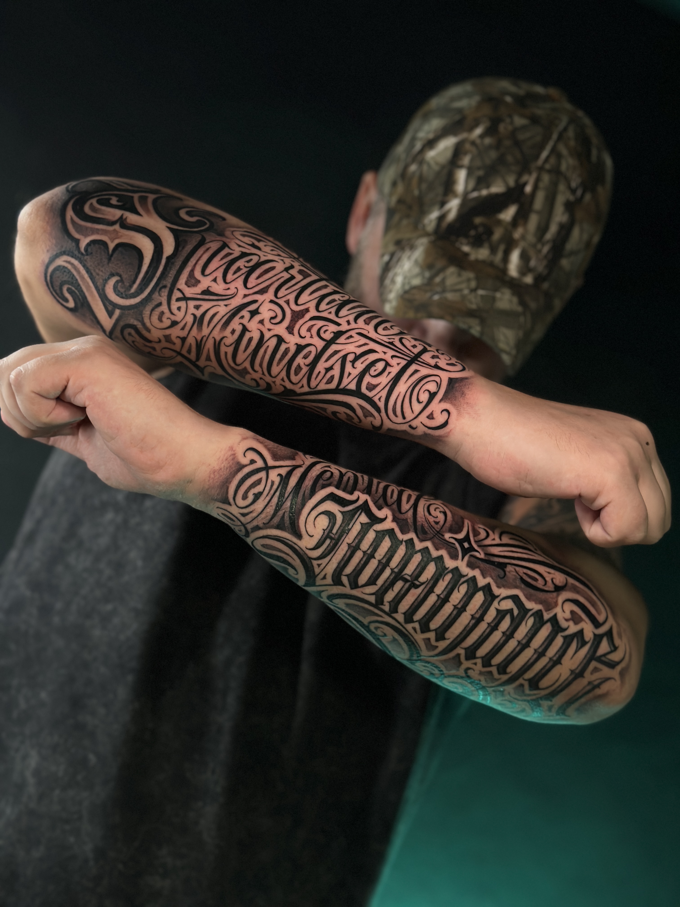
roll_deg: -25.7
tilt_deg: +3.9
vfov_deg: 39.7
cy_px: 454
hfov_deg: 30.3
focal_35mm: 48
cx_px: 340
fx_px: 1257
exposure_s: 1/50
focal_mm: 6.86
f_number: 1.78
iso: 250
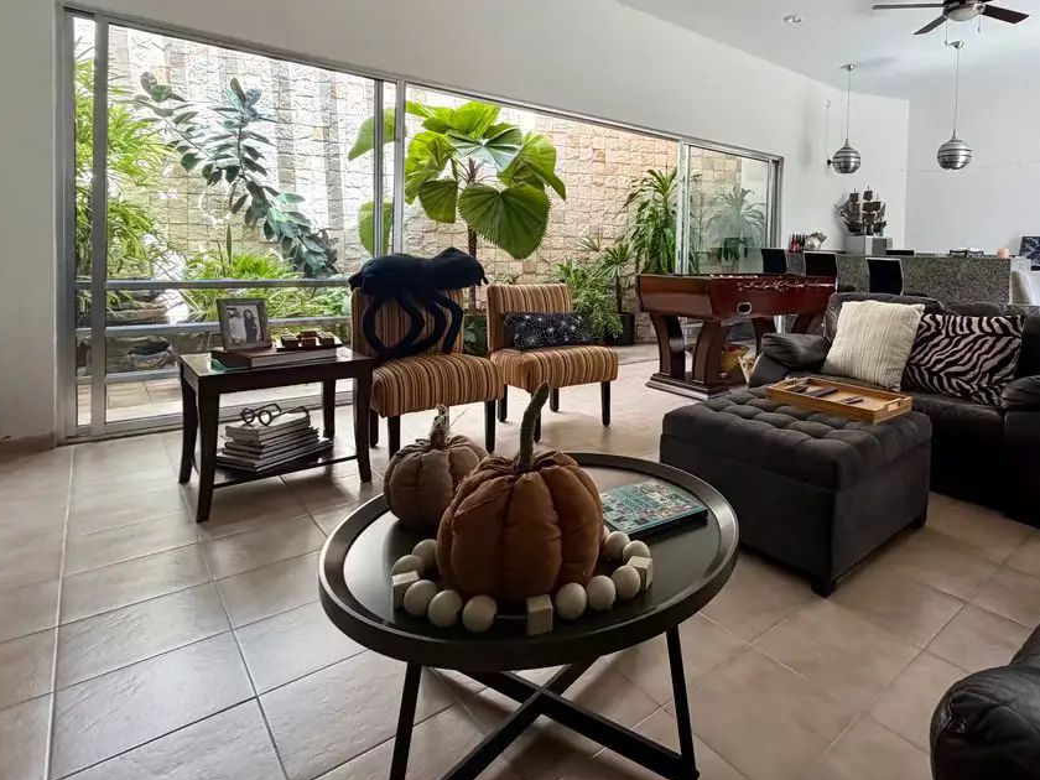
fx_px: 601
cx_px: 692
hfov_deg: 79.1
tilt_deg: -1.8
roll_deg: -1.1
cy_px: 270
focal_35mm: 20
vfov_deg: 64.5
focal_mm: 2.22
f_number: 2.2
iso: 80
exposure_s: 1/121
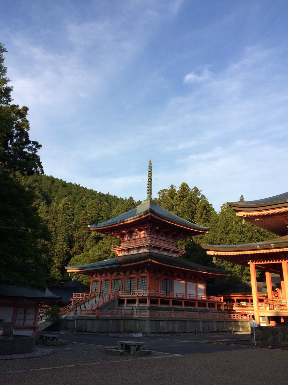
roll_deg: -0.2
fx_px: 322
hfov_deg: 48.2
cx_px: 144
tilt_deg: +17.3
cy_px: 192
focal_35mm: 29
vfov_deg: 61.7
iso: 32
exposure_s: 1/855
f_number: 2.2
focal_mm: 4.15
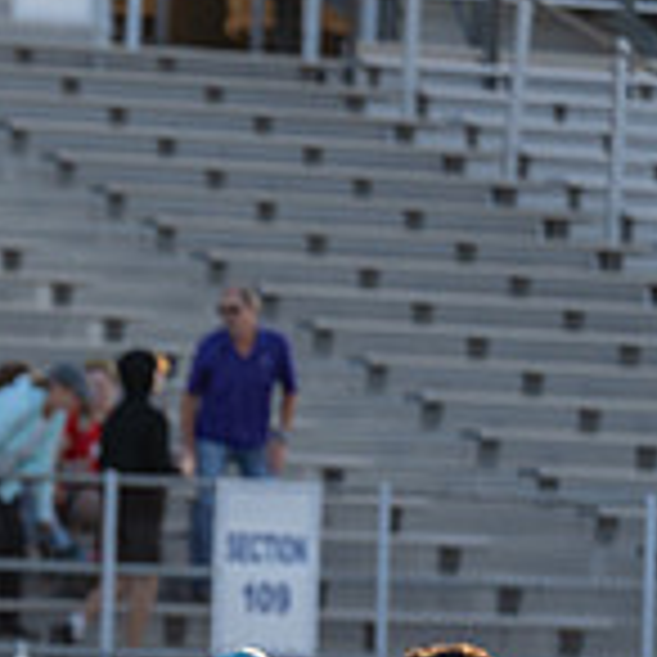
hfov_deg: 4.1
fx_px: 9019
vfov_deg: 4.2
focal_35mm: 420
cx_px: -554
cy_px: 799
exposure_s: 1/1000
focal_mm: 124
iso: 100
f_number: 2.8
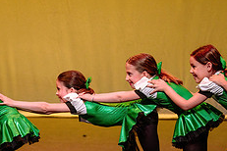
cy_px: 61
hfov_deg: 5.1
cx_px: 86
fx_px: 2528
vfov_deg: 3.4
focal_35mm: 401
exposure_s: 1/500
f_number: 2.8
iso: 1250
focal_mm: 125
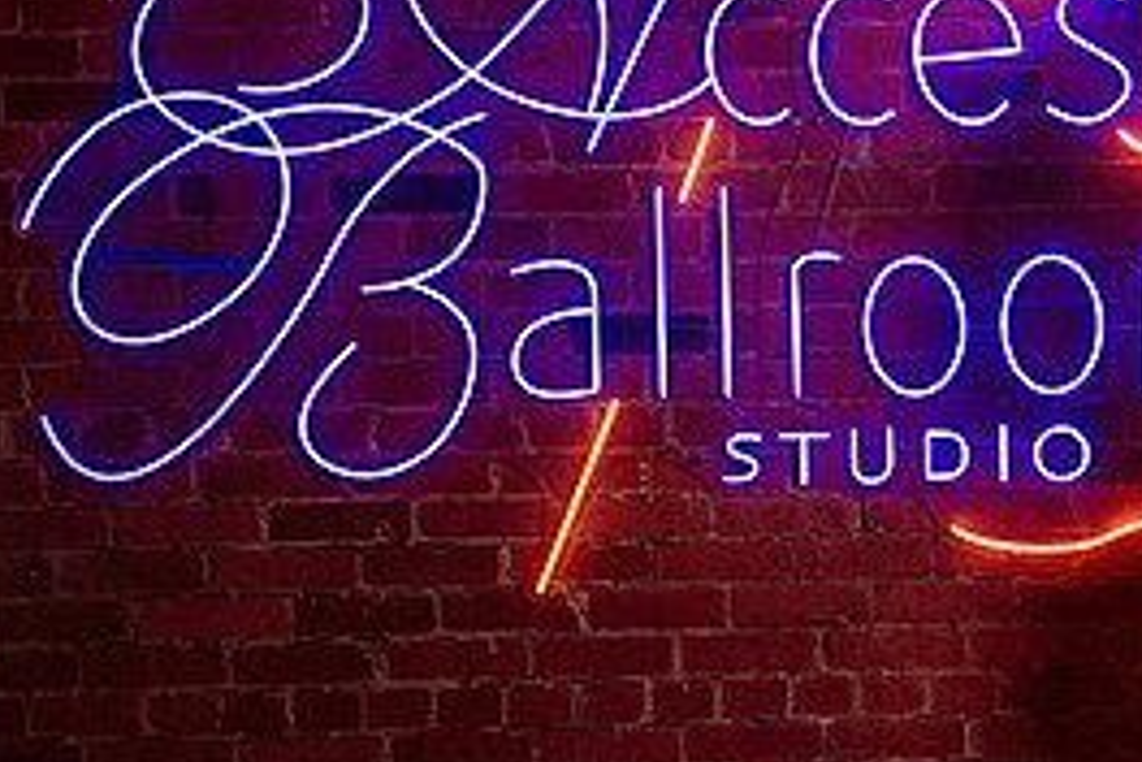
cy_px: 392
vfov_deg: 12.0
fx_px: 3616
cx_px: 1198
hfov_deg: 17.4
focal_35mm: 114
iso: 500
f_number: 3.2
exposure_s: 1/200
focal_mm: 50
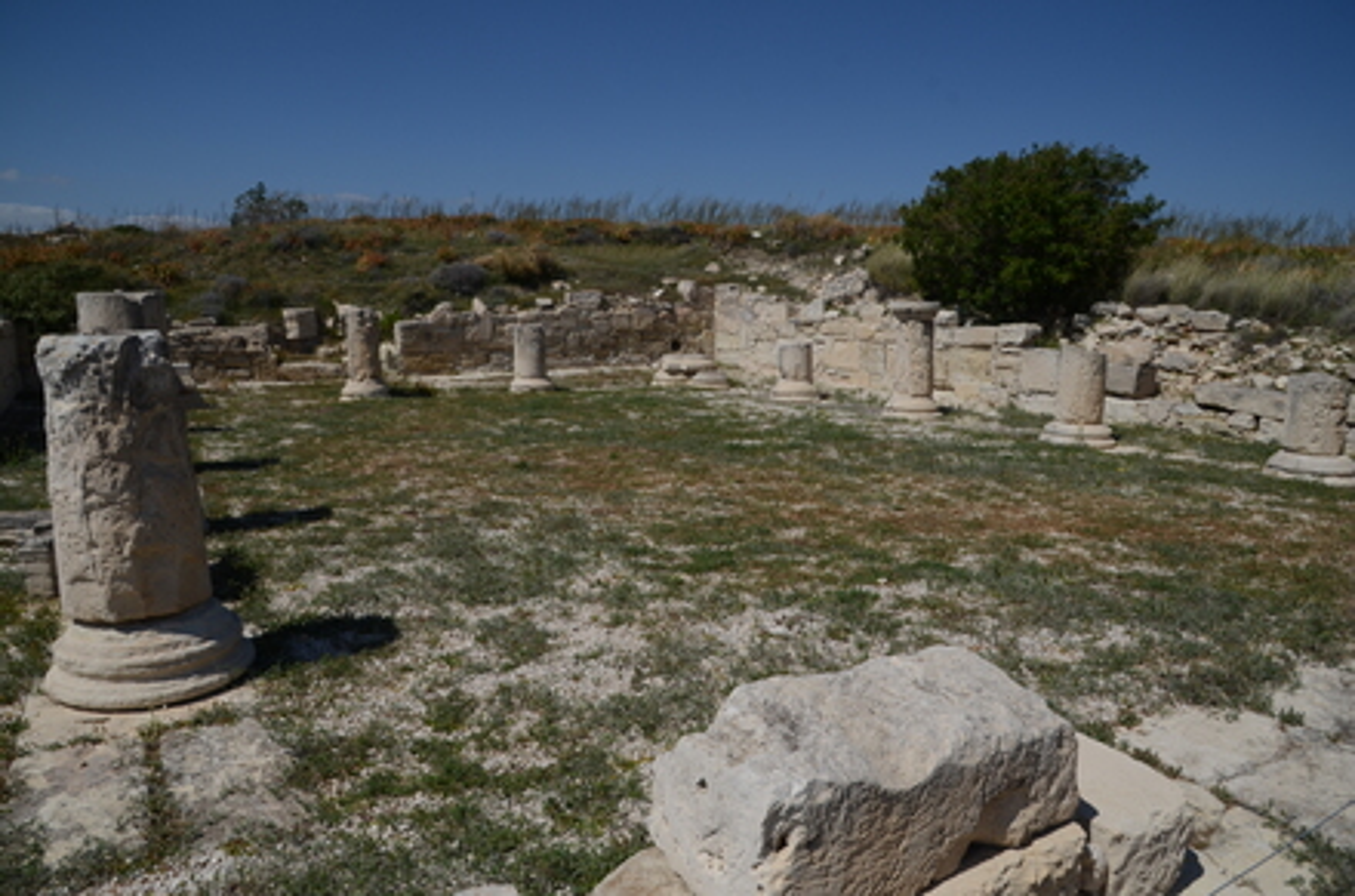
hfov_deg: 73.9
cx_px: 678
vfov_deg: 52.9
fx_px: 901
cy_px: 448
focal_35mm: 24
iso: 100
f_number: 10
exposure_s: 1/400
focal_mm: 16
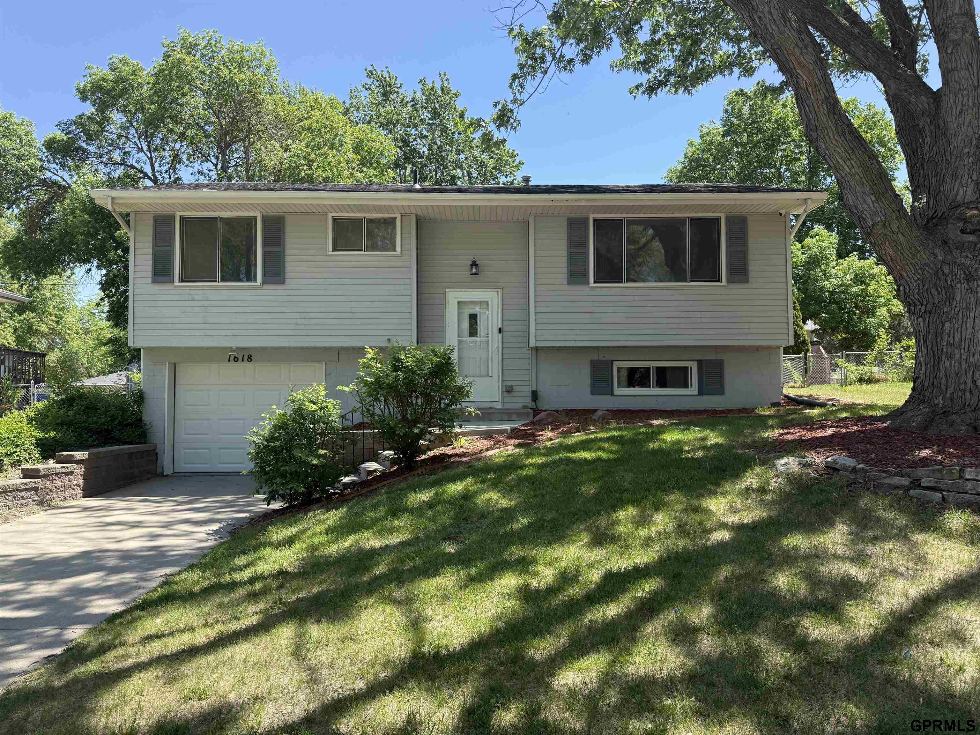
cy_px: 368
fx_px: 679
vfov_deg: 56.8
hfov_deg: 71.6
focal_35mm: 24
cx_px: 490
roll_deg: +0.4
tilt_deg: +3.4
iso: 100
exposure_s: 1/1585
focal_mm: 6.76
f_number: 1.78
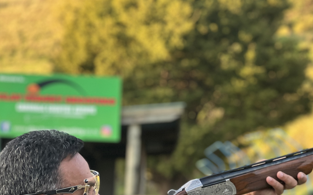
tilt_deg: +1.6
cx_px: 155
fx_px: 989
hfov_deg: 18.0
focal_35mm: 116
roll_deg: -1.4
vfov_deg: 11.1
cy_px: 218
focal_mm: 9
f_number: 2.8
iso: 200
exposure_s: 1/121
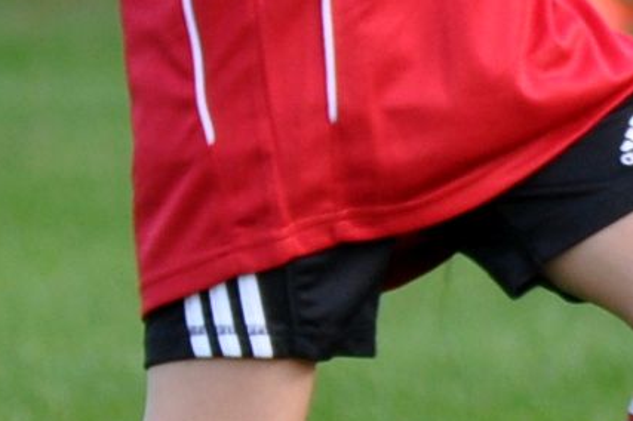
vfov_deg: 0.9
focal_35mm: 1525
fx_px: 26789
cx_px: 716
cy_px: 148
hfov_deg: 1.4
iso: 400
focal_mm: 135
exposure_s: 1/400
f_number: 4.5
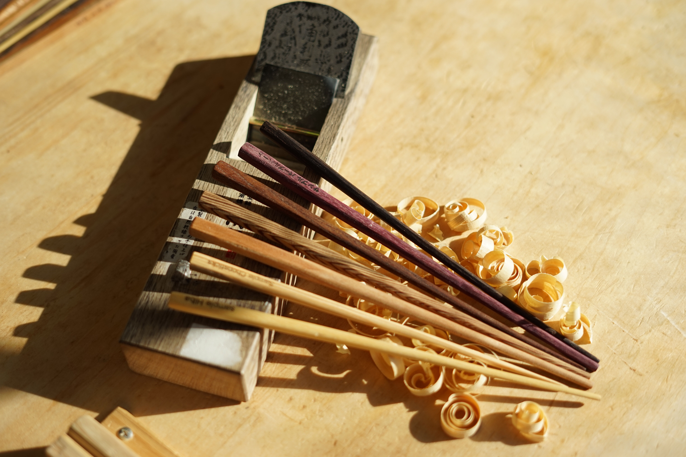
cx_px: 343
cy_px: 228
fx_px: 953
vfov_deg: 27.0
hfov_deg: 39.6
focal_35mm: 50
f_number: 2.5
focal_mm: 50
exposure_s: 1/1250
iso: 100
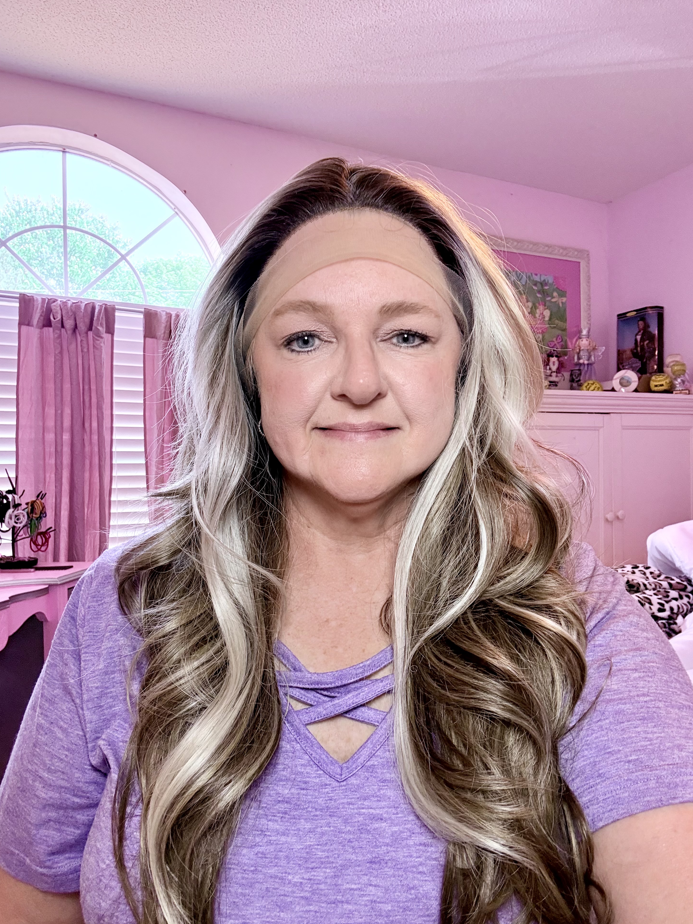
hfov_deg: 56.8
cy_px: 478
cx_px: 347
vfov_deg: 71.6
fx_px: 641
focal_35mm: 24
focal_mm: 2.69
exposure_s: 1/60
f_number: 1.9
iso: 125
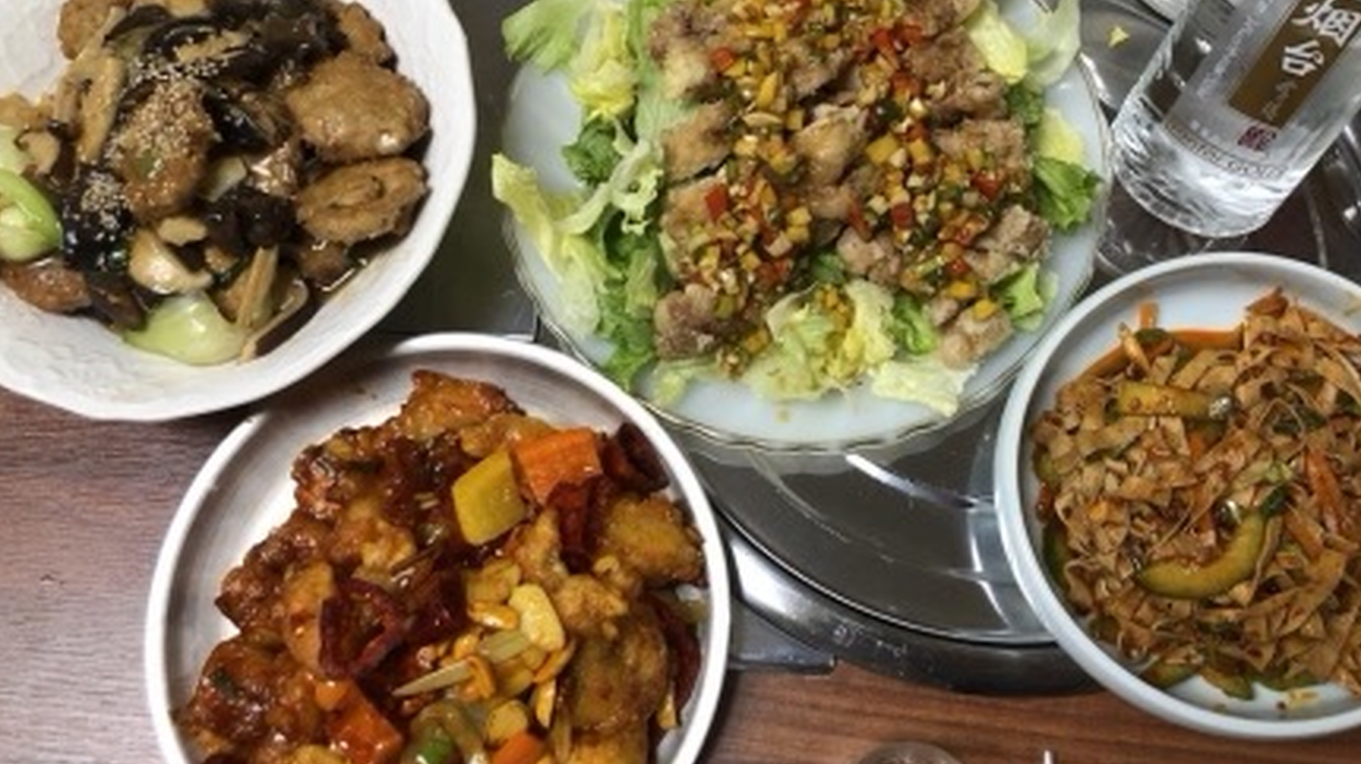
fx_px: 1226
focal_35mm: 34
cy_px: 385
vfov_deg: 34.6
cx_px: 745
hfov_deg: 57.9
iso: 40
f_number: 1.8
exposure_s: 1/30
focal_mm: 3.99
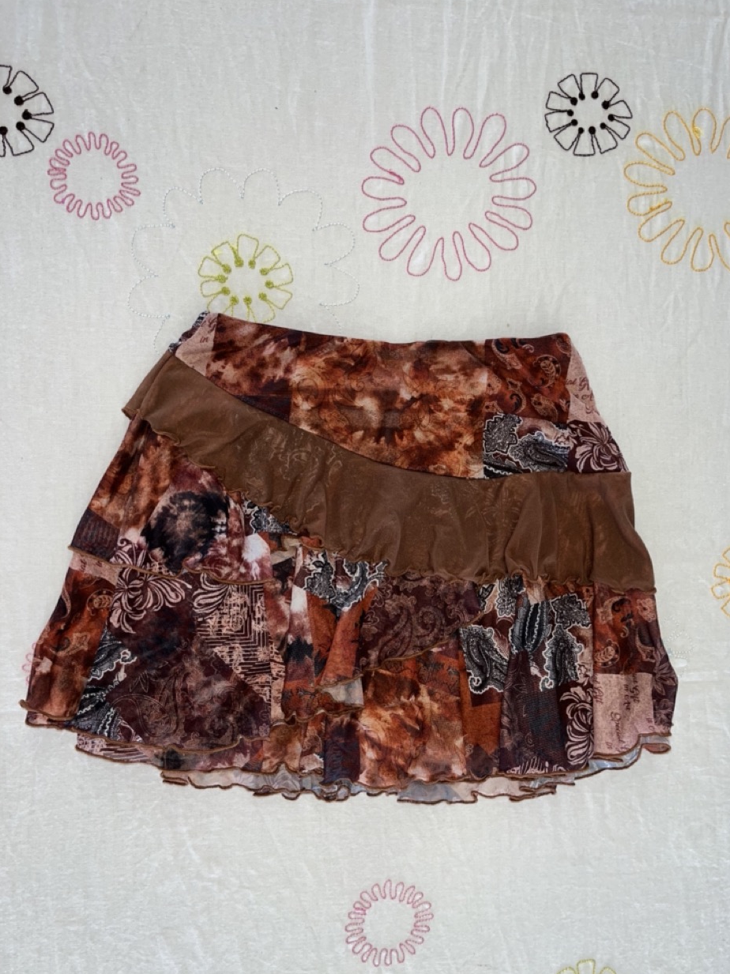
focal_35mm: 27
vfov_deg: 65.3
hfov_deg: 51.3
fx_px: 760
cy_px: 502
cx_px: 378
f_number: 1.6
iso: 32
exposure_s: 1/122
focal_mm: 5.1
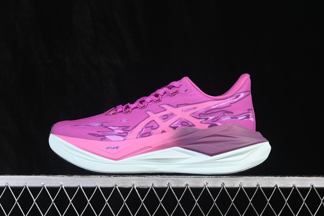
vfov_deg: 18.2
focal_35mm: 75
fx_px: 675
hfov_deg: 27.0
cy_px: 108
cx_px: 162
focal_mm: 50
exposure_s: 1/80
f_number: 7.1
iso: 160
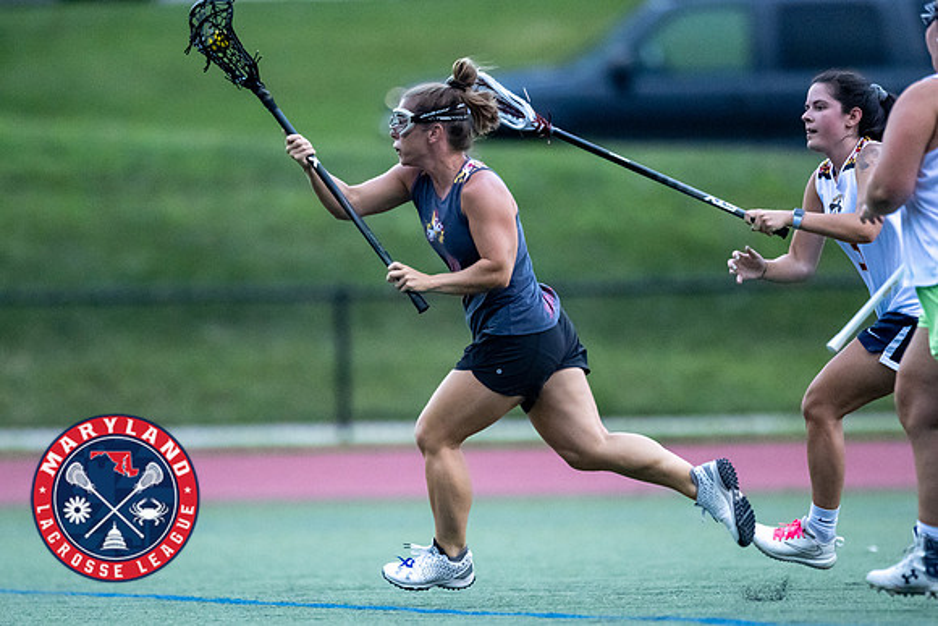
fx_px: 15192
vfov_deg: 2.4
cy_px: 439
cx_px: 477
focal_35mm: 583
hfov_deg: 3.5
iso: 10000
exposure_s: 1/1000
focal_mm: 400
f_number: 2.8
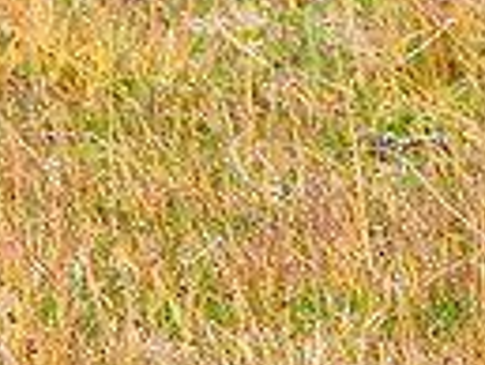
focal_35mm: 3622
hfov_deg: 0.5
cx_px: 694
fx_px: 50795
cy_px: -375
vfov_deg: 0.4
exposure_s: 1/640
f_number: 4.5
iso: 1000
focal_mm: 300
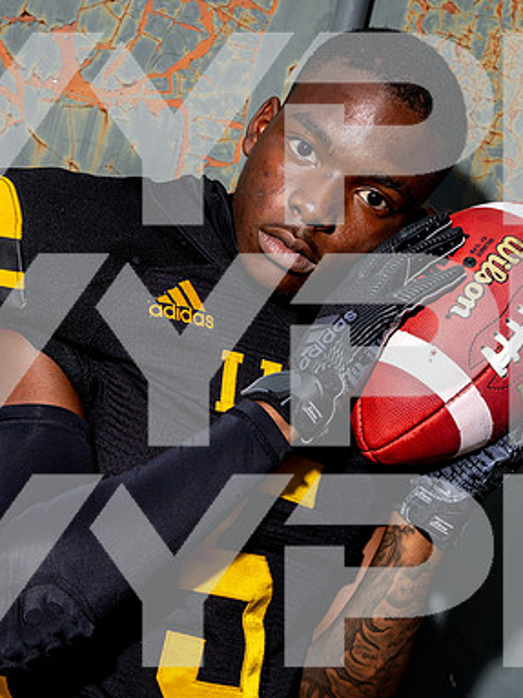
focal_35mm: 67
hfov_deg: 21.9
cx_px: 255
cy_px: 351
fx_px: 1350
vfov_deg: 29.0
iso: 100
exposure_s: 1/125
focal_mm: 46
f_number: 8
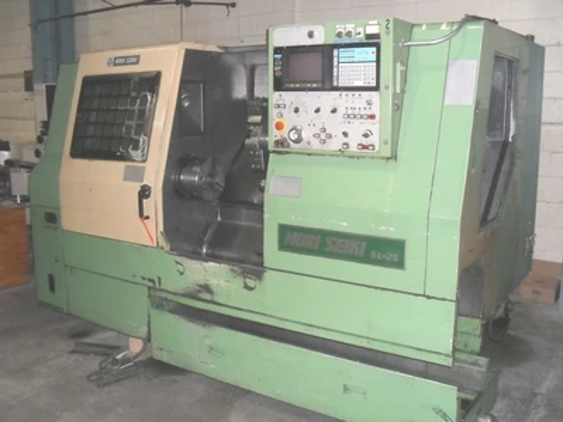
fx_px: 569
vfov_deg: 40.7
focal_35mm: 35
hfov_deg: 52.6
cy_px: 211
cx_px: 282
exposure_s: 1/45
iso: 240
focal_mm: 6.3
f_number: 3.2
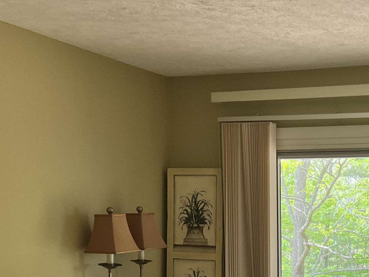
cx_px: 328
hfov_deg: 28.3
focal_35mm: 66
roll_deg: -0.9
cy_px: 337
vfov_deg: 20.7
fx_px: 704
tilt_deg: -9.8
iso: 100
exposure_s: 1/121
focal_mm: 5.7
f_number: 1.5
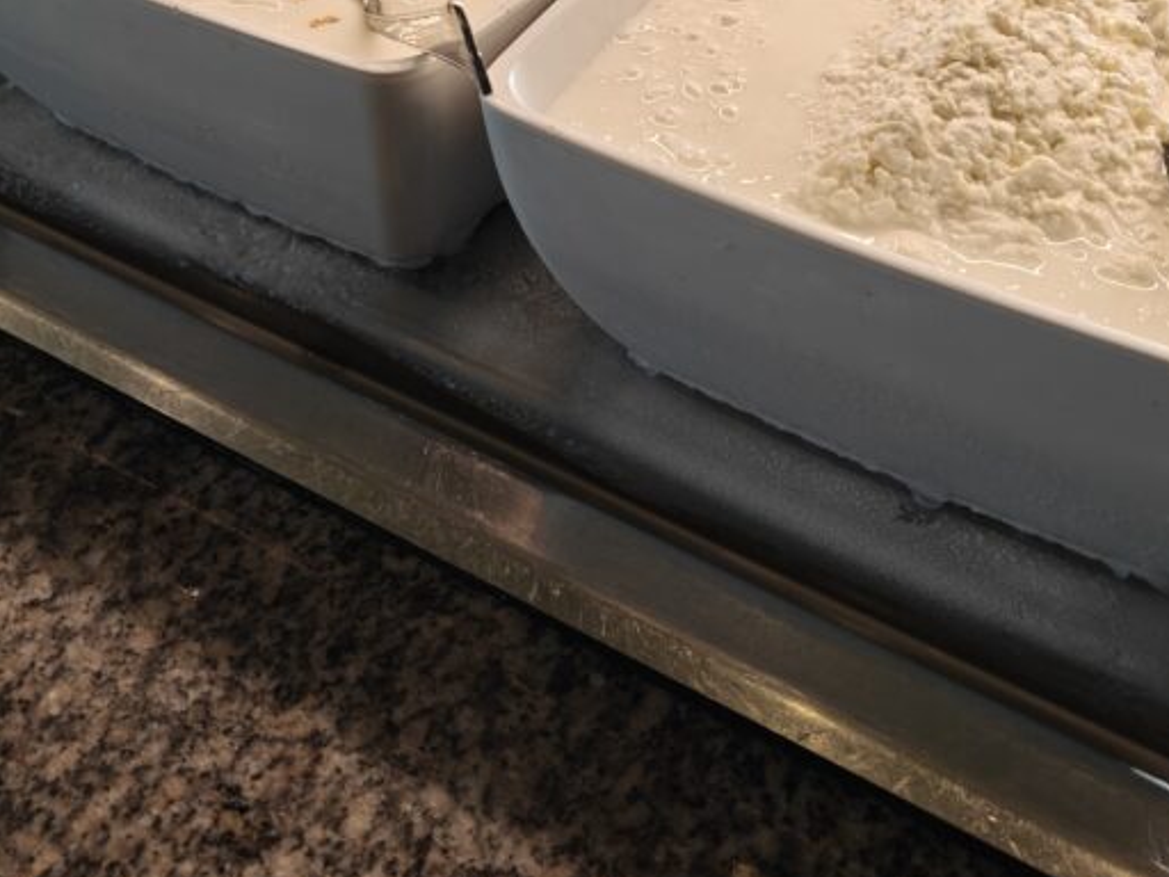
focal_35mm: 48
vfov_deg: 28.7
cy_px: 34
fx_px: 1621
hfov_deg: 39.6
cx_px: 655
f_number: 1.8
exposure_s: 1/100
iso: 100
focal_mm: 5.59
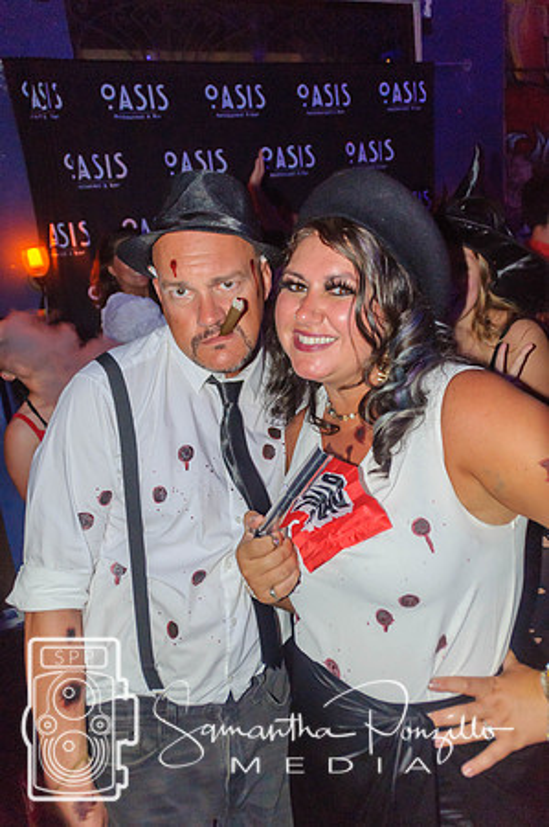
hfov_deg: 47.8
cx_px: 274
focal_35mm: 27
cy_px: 414
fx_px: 619
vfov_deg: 67.4
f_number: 3.5
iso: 640
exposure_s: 1/60
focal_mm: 18
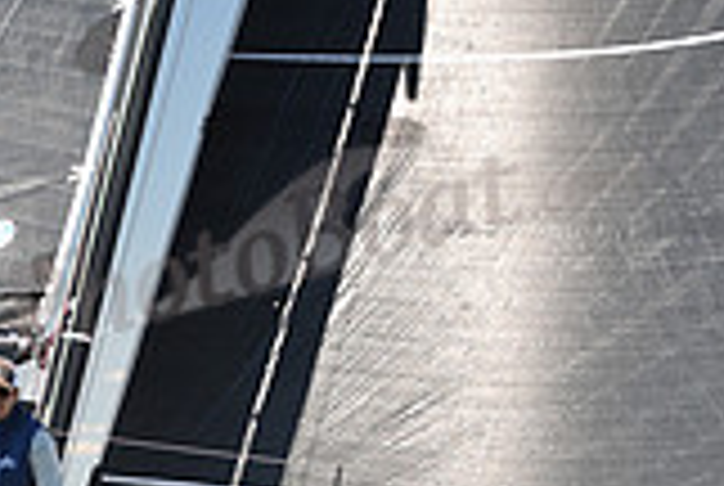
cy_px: 538
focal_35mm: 252
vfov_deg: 5.5
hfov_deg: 8.0
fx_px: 5077
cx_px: -225
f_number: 2.8
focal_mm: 70
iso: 250
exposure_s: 1/1000
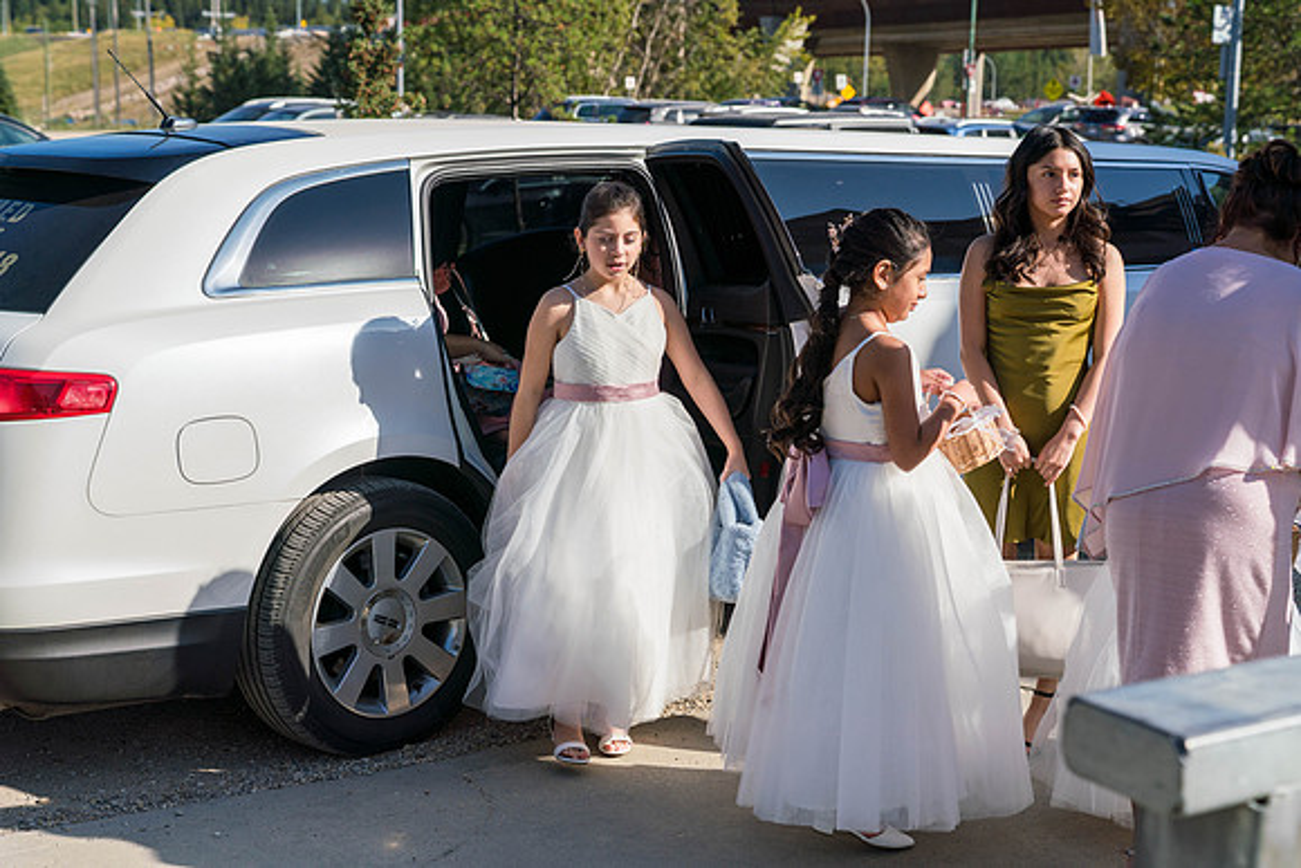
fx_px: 1771
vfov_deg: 27.5
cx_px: 650
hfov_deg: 40.3
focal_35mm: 49
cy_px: 434
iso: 250
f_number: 4
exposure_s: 1/2500
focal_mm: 49
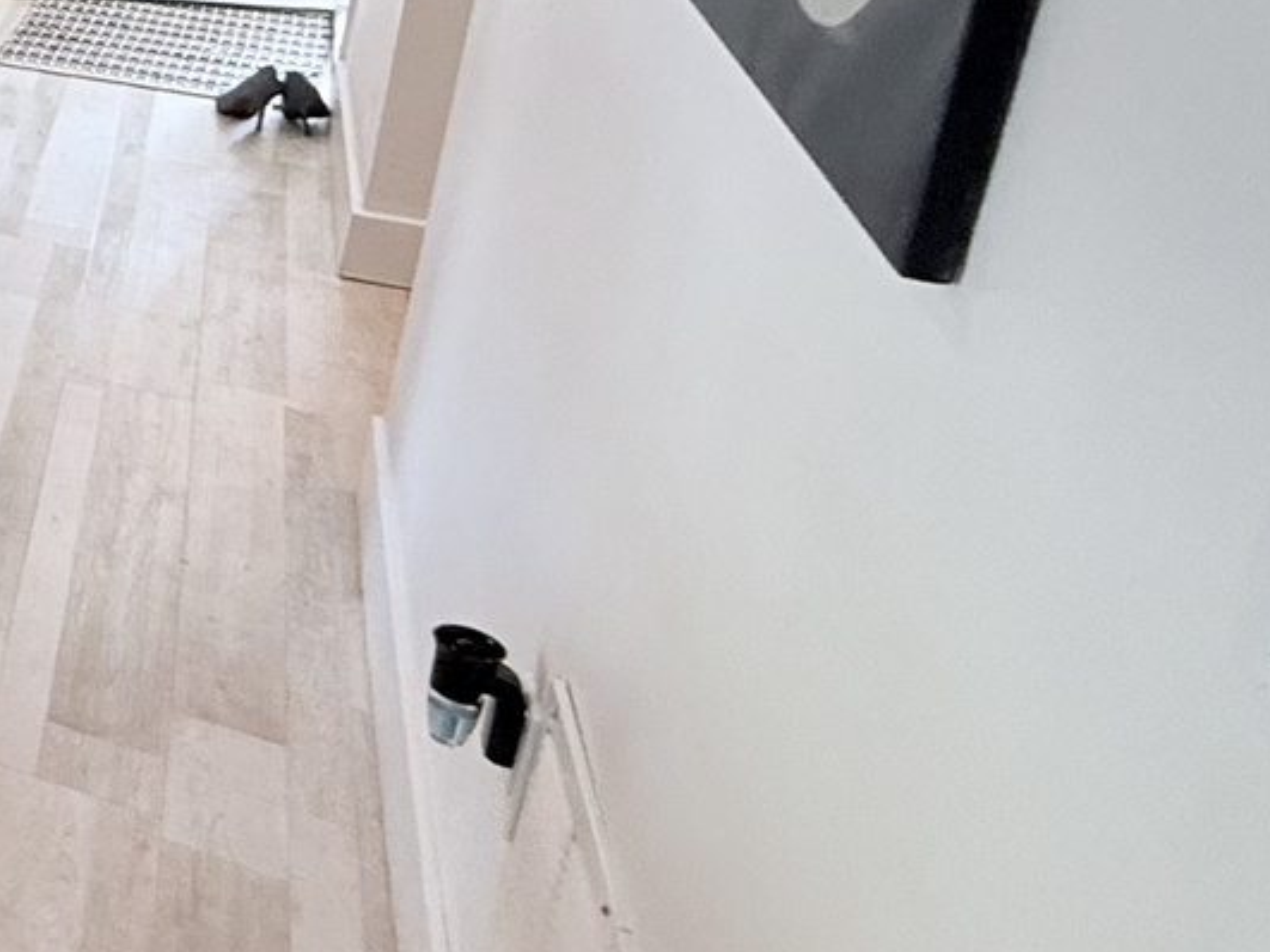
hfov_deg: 20.4
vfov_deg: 25.3
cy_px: -57
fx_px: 1981
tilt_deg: -14.0
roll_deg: +0.2
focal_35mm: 54
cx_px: -1170
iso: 200
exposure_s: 1/60
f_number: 2.2
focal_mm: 2.22
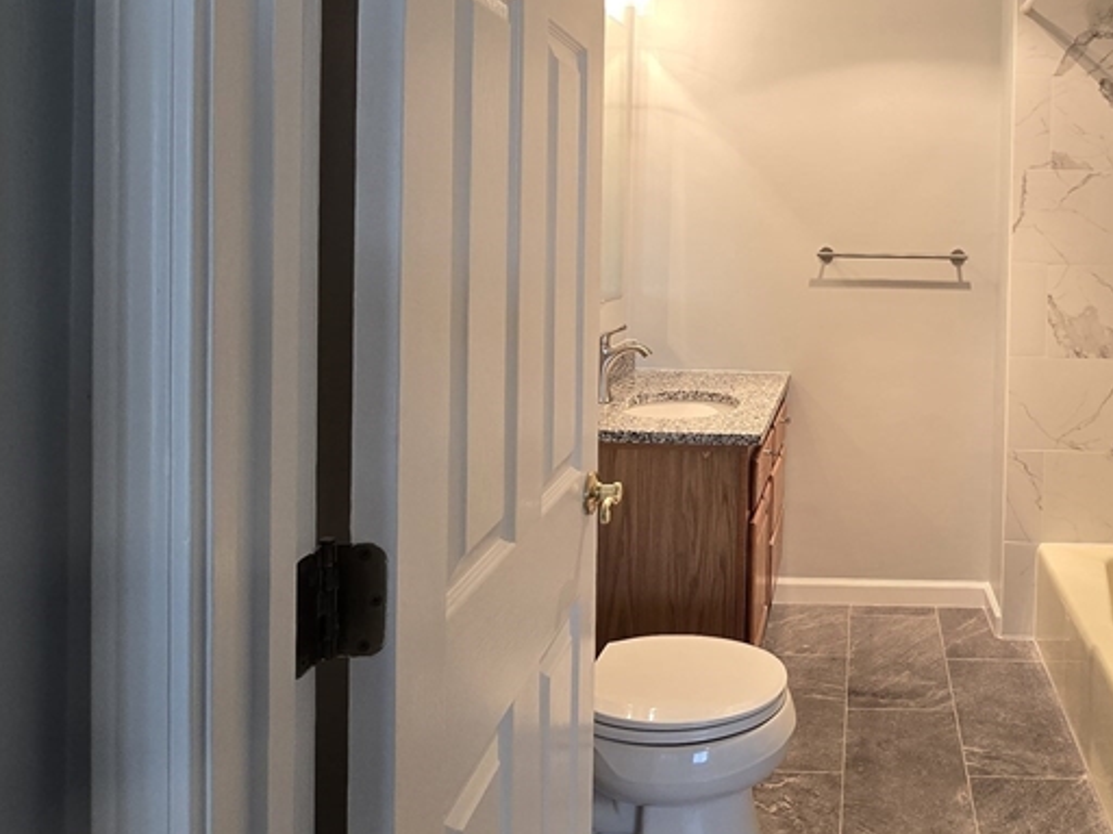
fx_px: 836
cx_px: 870
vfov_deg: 51.7
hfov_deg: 62.4
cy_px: 254
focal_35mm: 26
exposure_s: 1/60
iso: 100
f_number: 2.2
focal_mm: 2.2
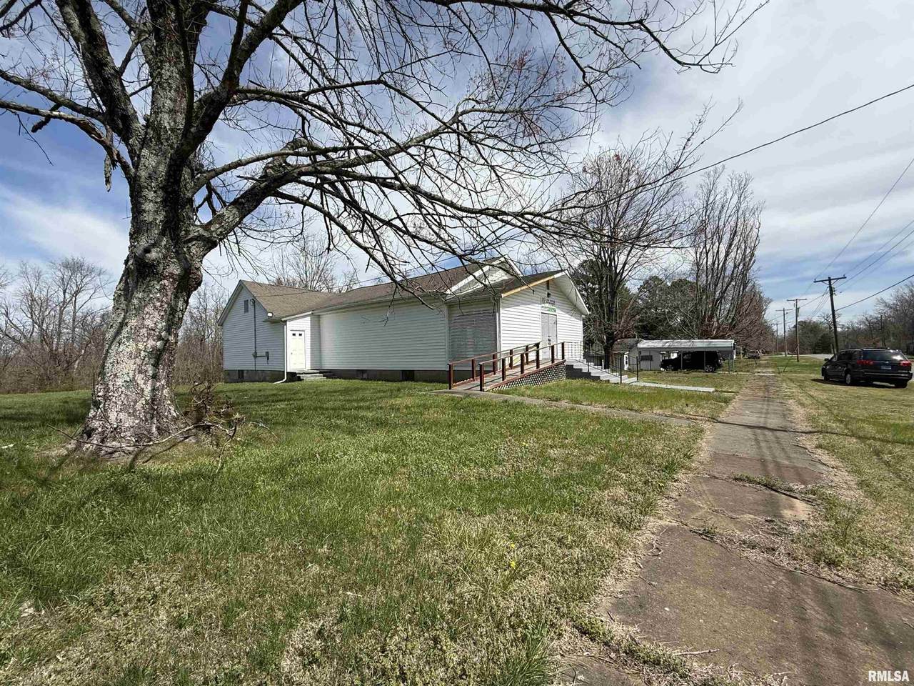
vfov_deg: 85.7
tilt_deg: +2.0
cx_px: 457
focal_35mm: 14
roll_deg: -1.2
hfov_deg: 102.1
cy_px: 343
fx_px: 370
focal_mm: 2.22
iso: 50
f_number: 2.2
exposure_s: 1/2976
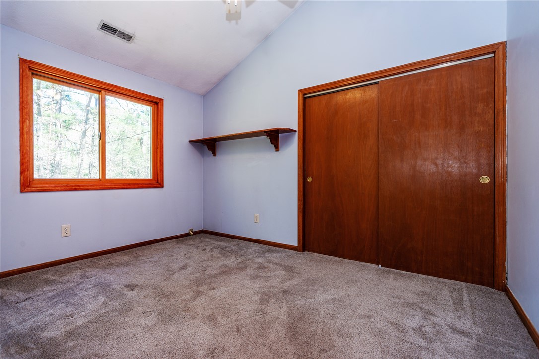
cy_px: 180
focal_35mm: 16
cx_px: 270
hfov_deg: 96.7
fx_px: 240
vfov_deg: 73.7
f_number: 6.3
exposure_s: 1/10
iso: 100
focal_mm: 16
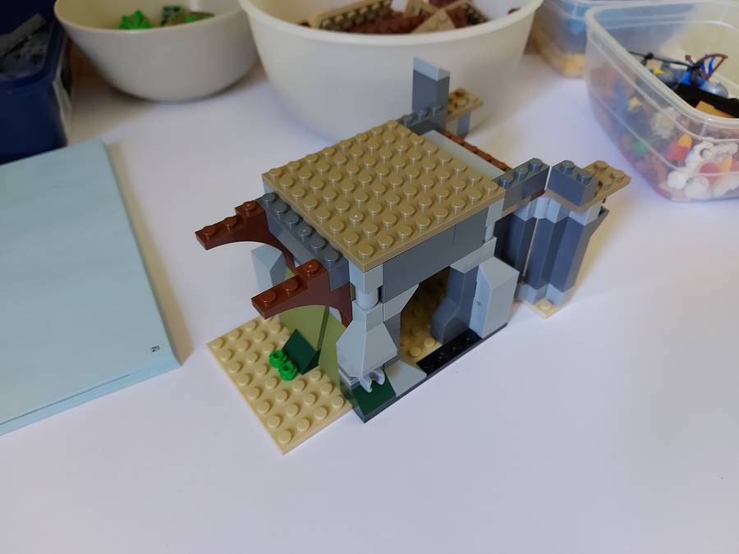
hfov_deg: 71.6
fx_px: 512
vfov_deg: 56.8
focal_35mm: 24
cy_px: 277
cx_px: 370
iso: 200
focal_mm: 5.23
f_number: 1.8
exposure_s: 1/33
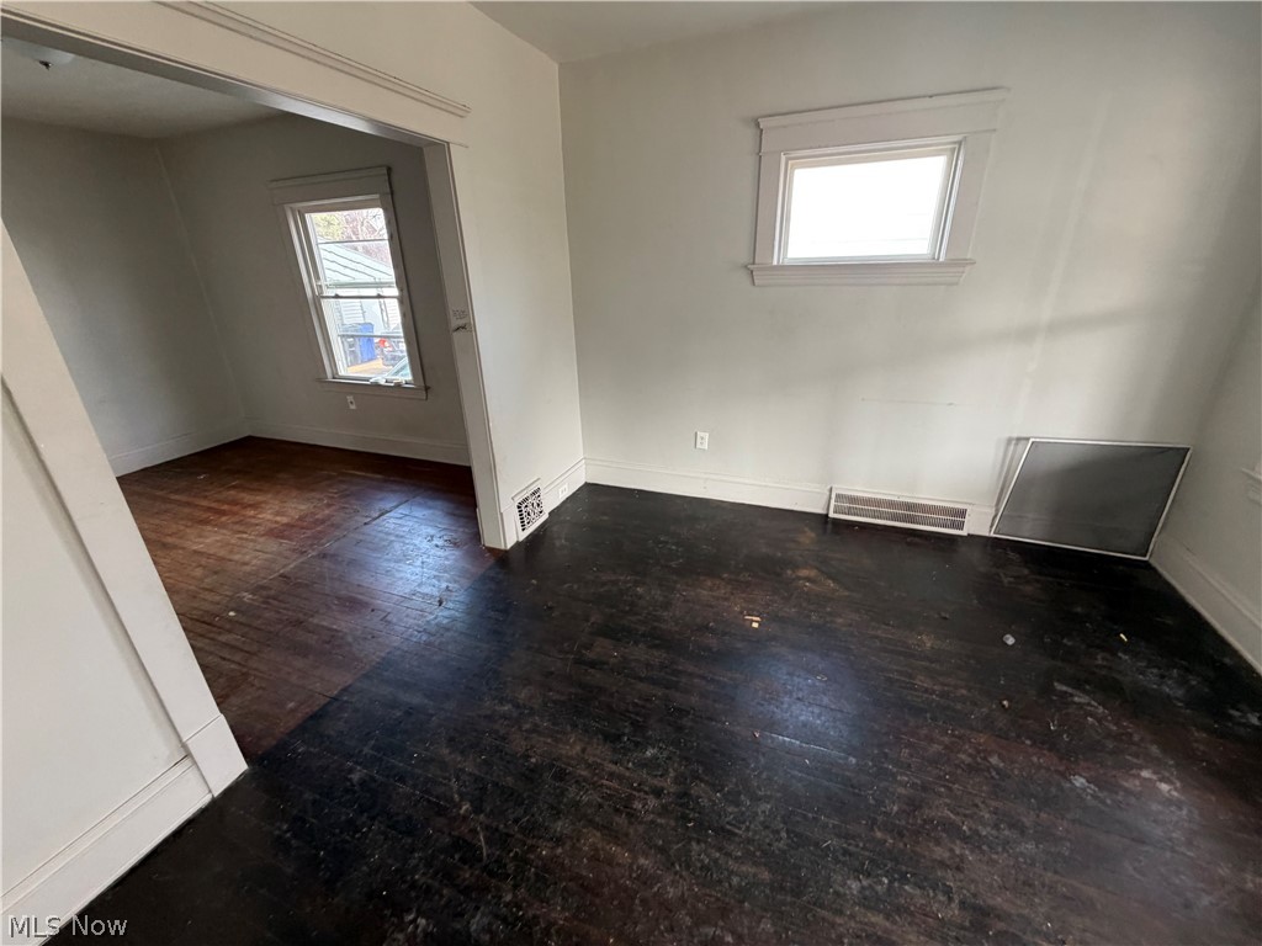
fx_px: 510
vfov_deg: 85.7
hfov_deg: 102.1
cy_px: 473
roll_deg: +2.4
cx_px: 631
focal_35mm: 14
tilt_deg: -22.0
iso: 200
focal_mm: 2.22
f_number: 2.2
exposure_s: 1/60
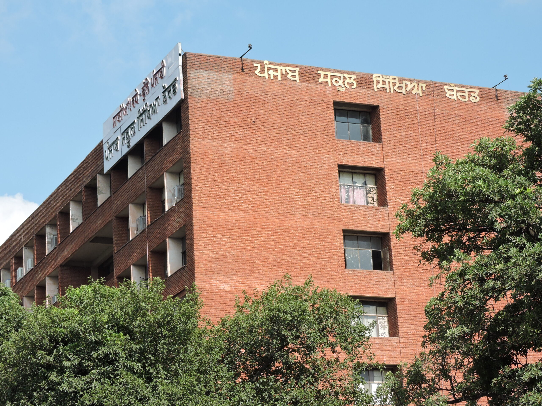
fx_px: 1487
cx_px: 271
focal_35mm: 95
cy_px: 203
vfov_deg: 15.6
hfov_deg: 20.7
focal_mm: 17
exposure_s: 1/400
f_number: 4.8
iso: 100
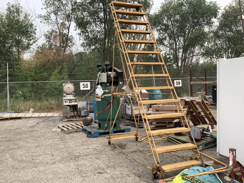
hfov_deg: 58.3
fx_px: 219
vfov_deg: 45.5
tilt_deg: -1.9
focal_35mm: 31
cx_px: 122
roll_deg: +3.6
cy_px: 92
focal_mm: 3.3
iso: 25
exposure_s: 1/354
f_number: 2.4
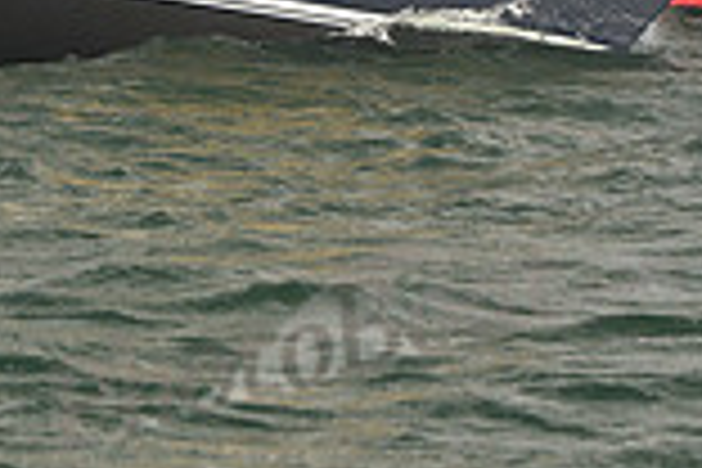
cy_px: -295
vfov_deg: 3.9
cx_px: -180
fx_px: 6883
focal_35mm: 353
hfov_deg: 5.8
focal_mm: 95
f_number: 5.6
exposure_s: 1/640
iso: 250
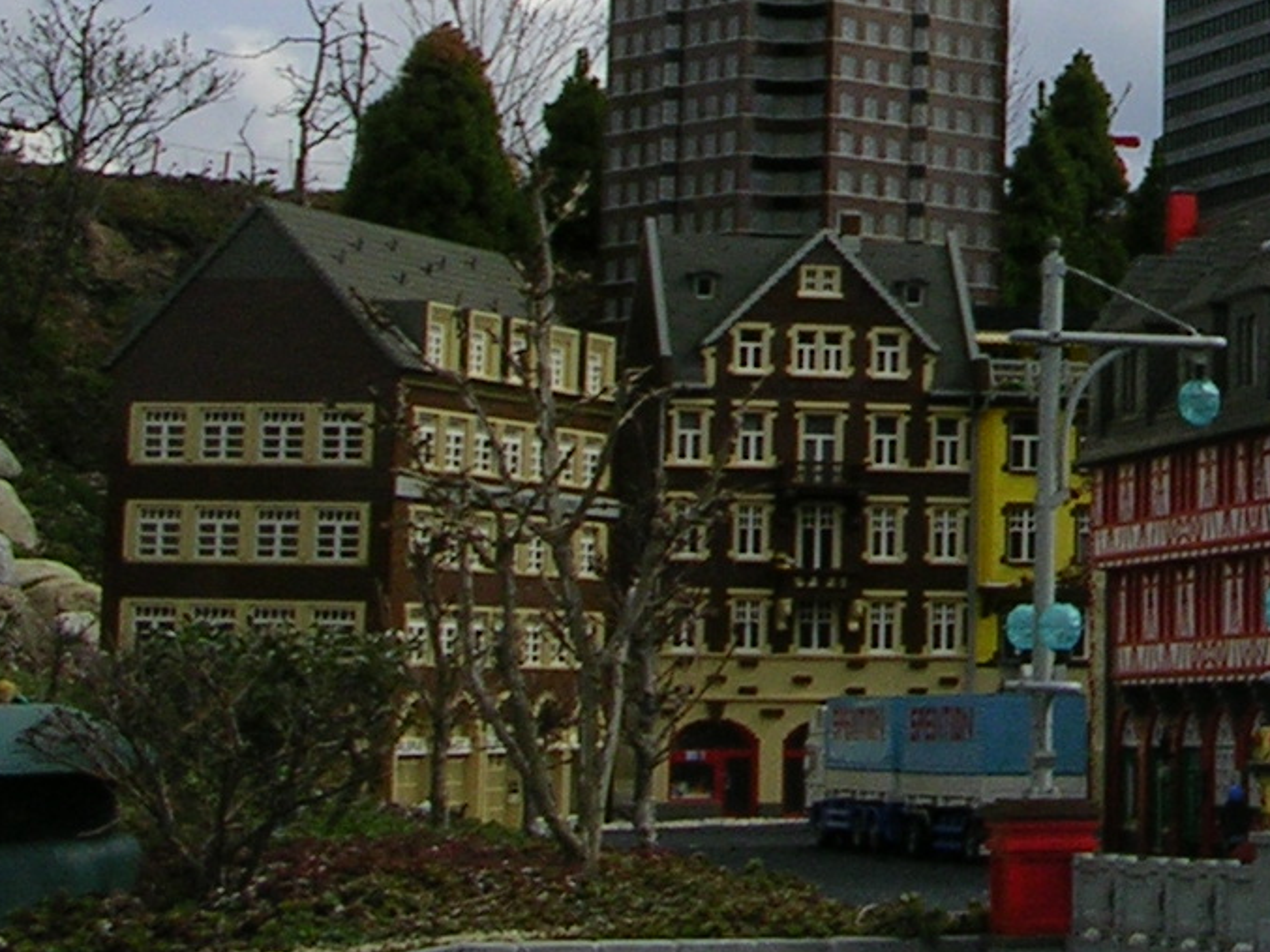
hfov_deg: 15.8
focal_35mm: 115
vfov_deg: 12.5
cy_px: -287
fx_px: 4220
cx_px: 1861
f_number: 5.6
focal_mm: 5.8
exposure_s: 1/642
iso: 50
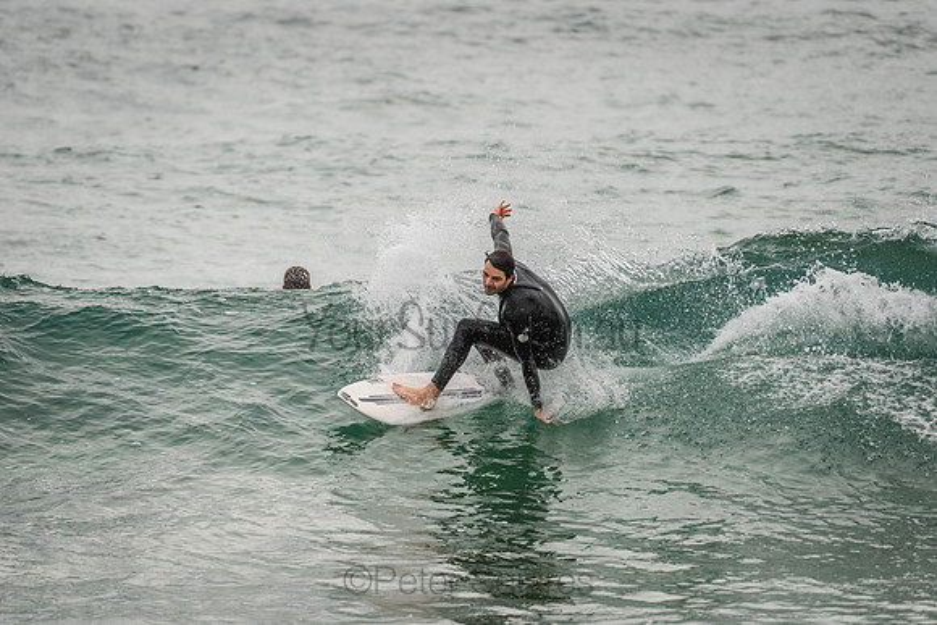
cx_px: 468
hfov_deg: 4.1
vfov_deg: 2.8
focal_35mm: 500
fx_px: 13016
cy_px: 312
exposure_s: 1/2000
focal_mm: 500
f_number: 5.6
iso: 320
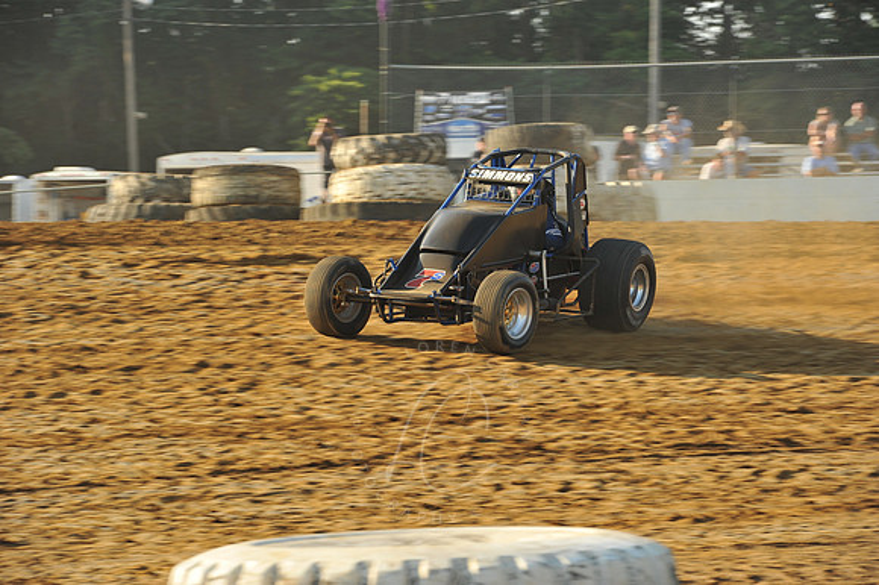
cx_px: 440
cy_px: 292
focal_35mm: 175
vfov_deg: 7.8
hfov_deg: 11.8
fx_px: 4270
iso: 400
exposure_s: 1/320
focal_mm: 175
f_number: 9
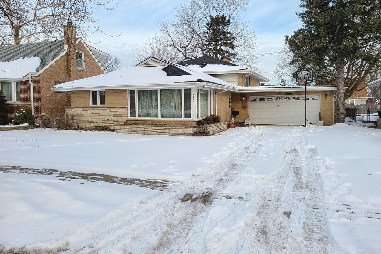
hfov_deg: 65.5
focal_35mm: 28
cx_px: 194
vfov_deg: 46.3
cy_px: 113
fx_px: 296
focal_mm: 5.4
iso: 40
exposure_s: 1/818
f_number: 1.8
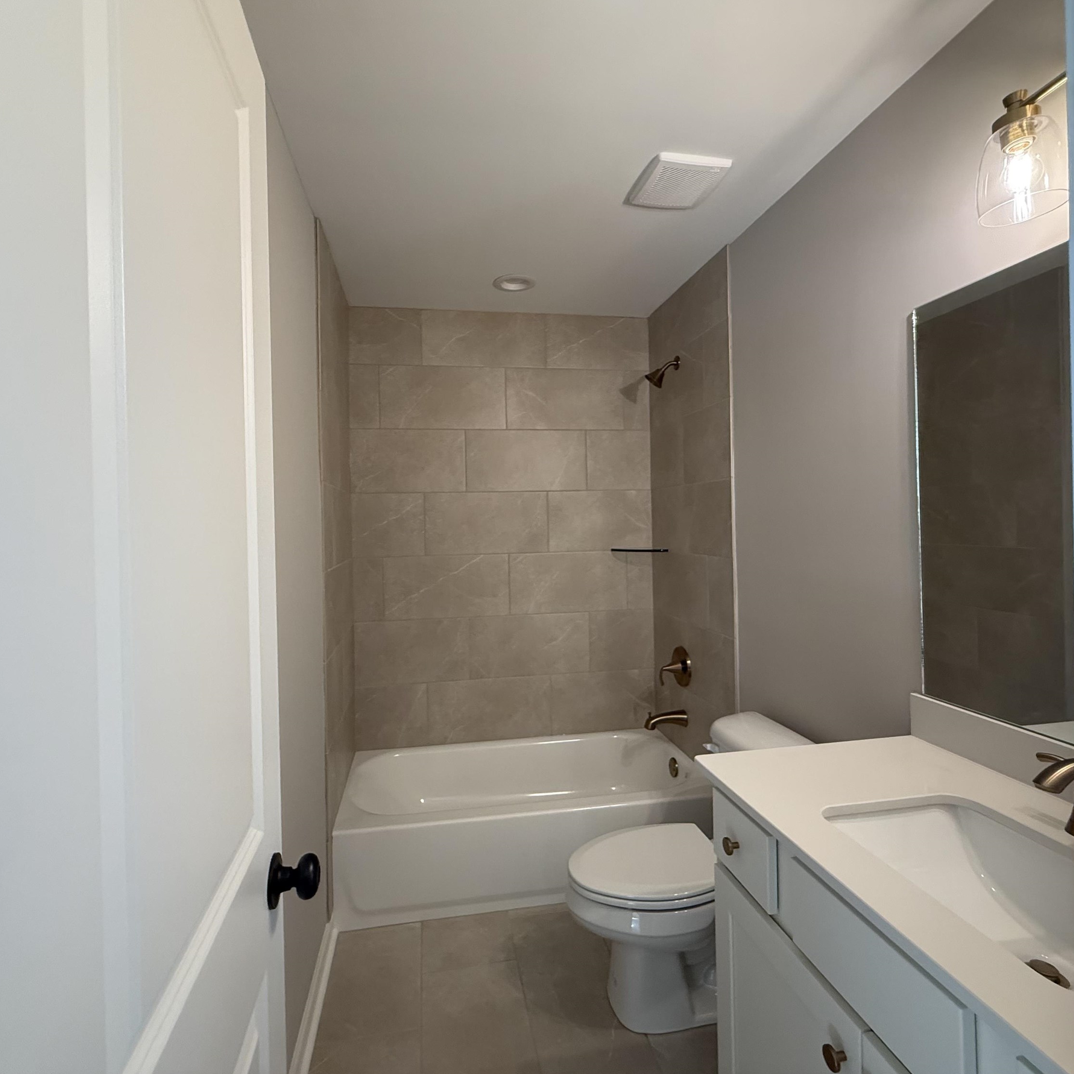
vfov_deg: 84.0
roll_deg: +1.7
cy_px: 525
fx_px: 597
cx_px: 527
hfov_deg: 84.0
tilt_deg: +0.4
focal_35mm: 17
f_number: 2.2
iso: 250
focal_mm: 2.22
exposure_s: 1/120
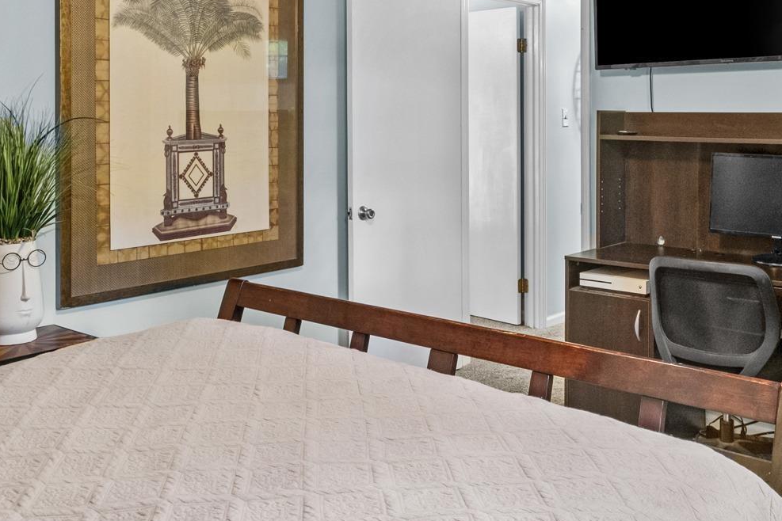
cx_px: 492
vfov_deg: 34.3
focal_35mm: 38
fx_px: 825
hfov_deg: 50.2
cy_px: 128
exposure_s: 1.5
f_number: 7.1
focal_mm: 10
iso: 400
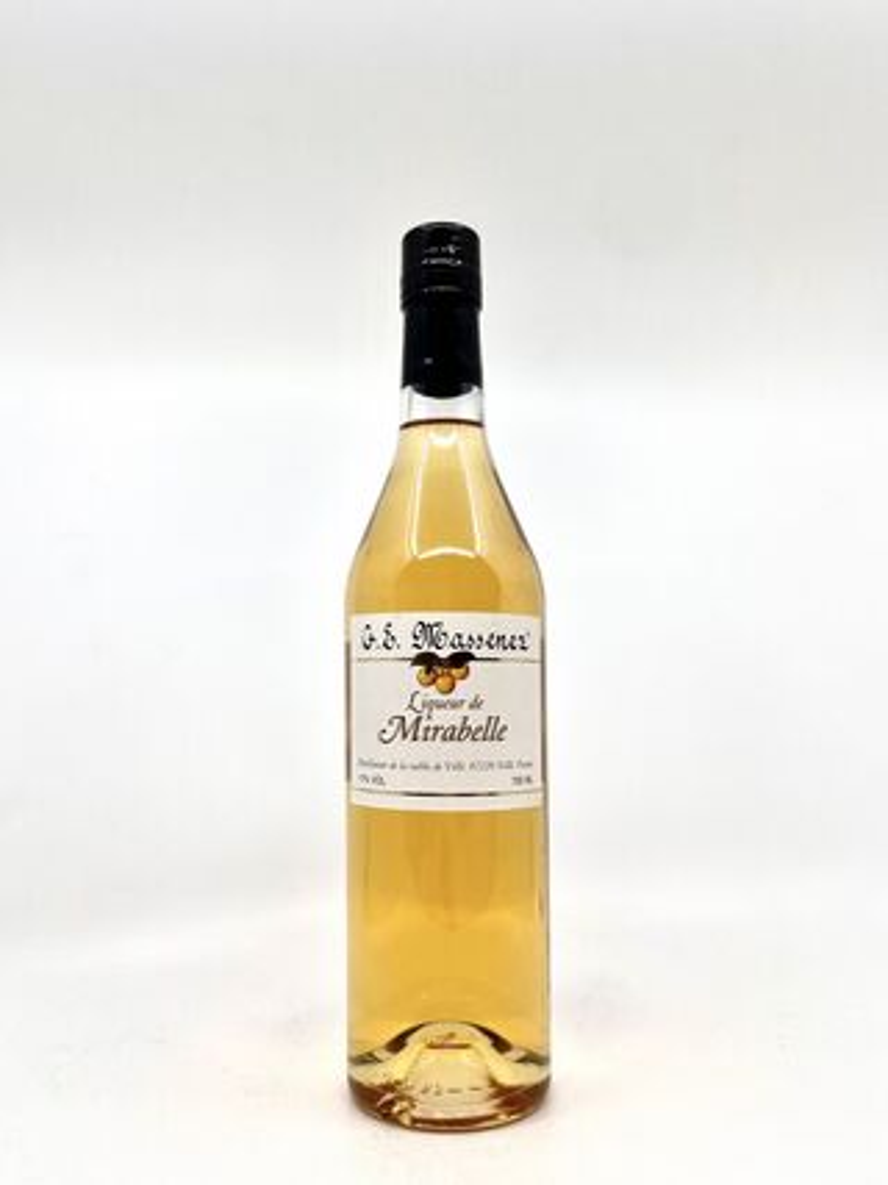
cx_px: 444
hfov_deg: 53.0
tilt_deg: +6.1
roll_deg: +1.3
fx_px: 890
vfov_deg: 67.3
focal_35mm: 26
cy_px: 592
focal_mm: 5.1
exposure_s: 1/1086
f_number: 1.6
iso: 50
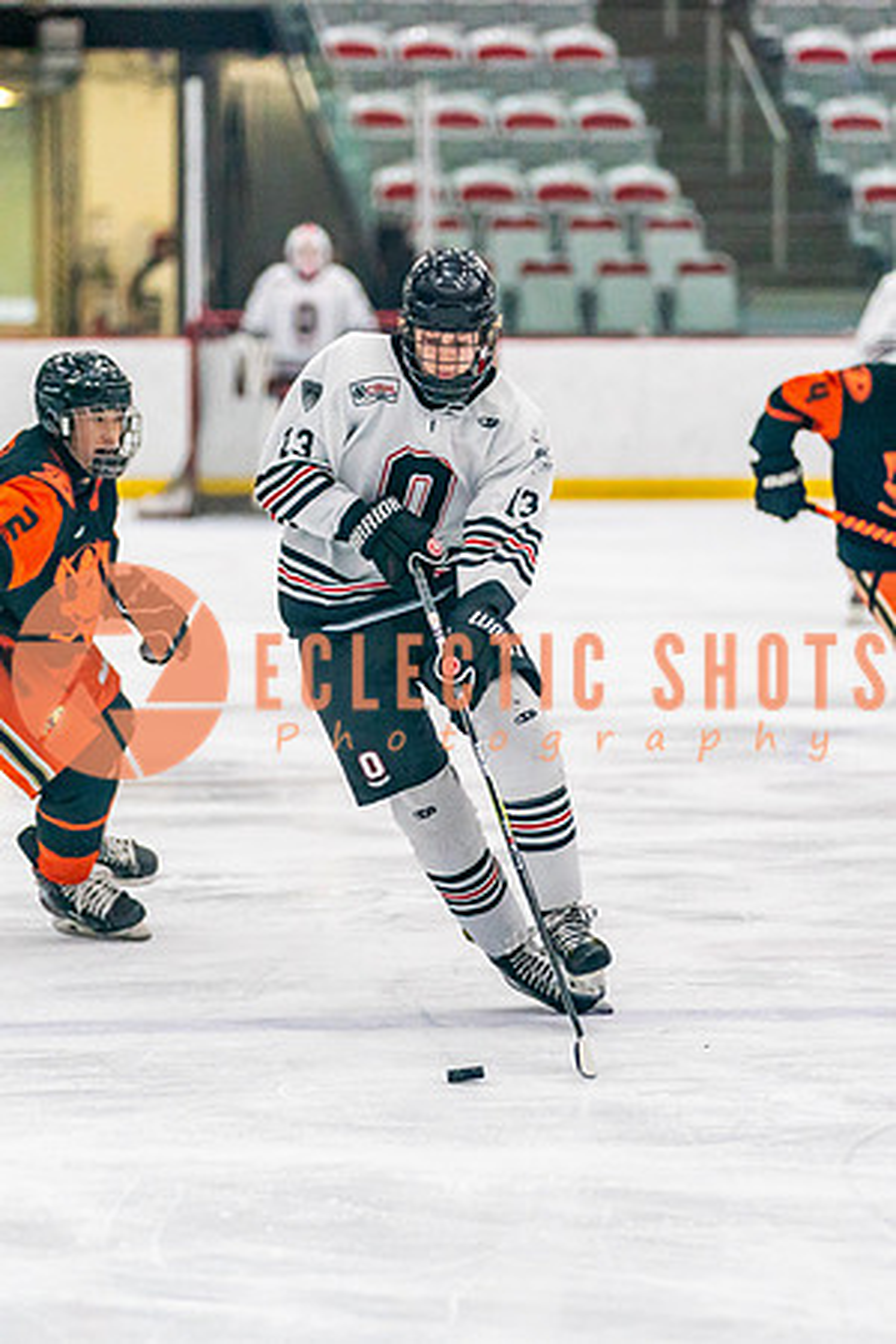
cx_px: 448
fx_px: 8820
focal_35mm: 236
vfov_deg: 8.7
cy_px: 672
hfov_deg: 5.8
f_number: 2.8
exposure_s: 1/1250
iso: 3200
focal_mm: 156
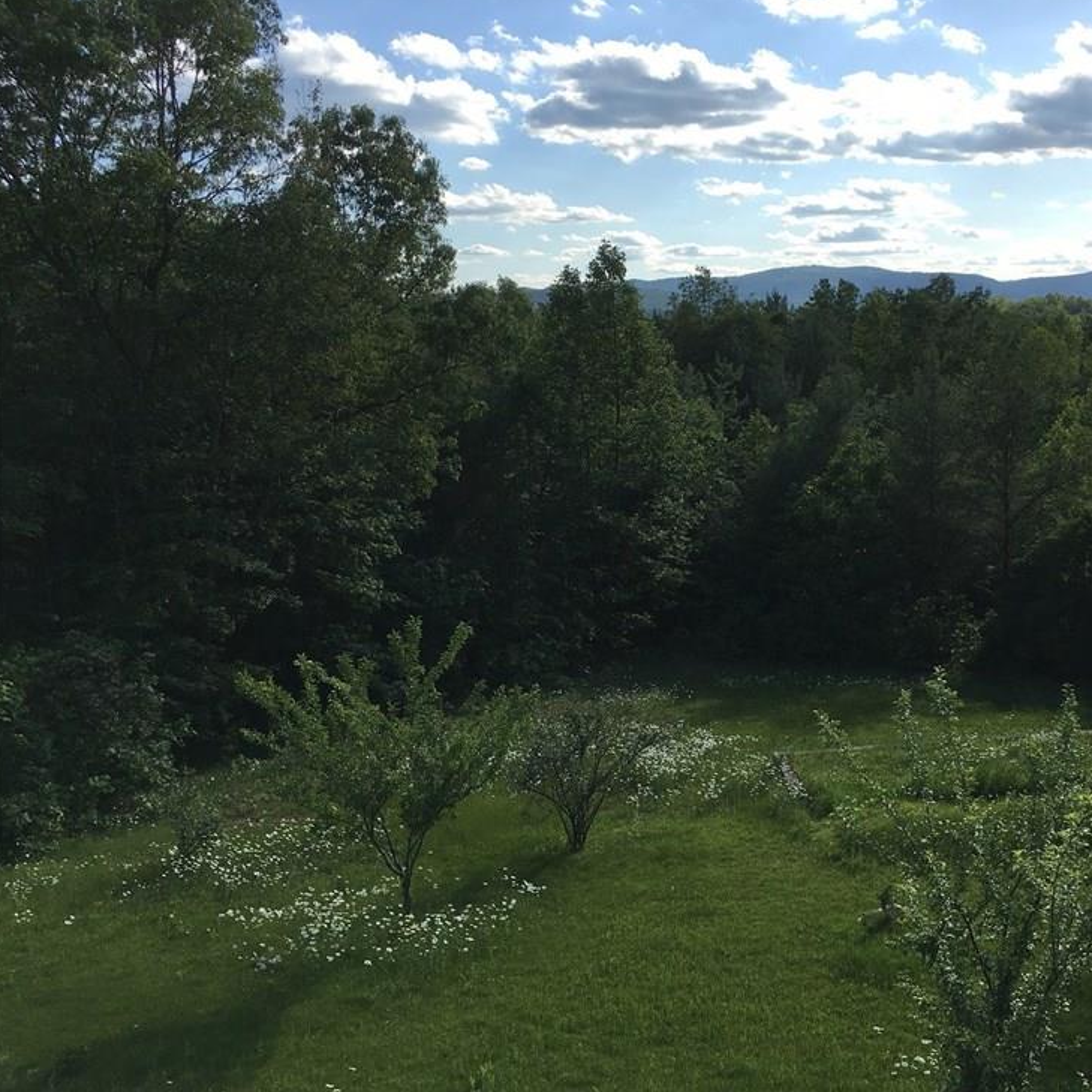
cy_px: 566
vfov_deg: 46.0
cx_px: 758
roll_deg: +0.3
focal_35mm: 36
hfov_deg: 45.1
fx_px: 1285
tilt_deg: -10.4
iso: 25
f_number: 2.2
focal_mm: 4.15
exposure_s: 1/1374
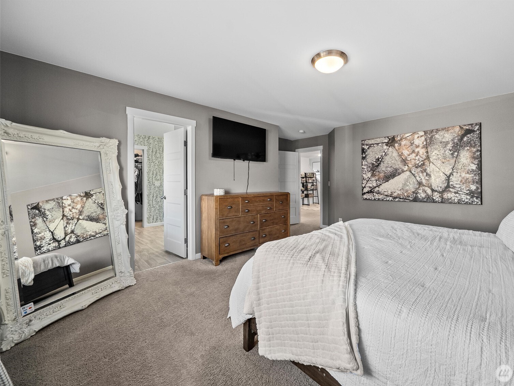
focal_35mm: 13
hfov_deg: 105.6
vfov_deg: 89.9
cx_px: 289
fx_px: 193
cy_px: 193
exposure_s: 1/10
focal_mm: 12
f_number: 7.1
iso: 1000
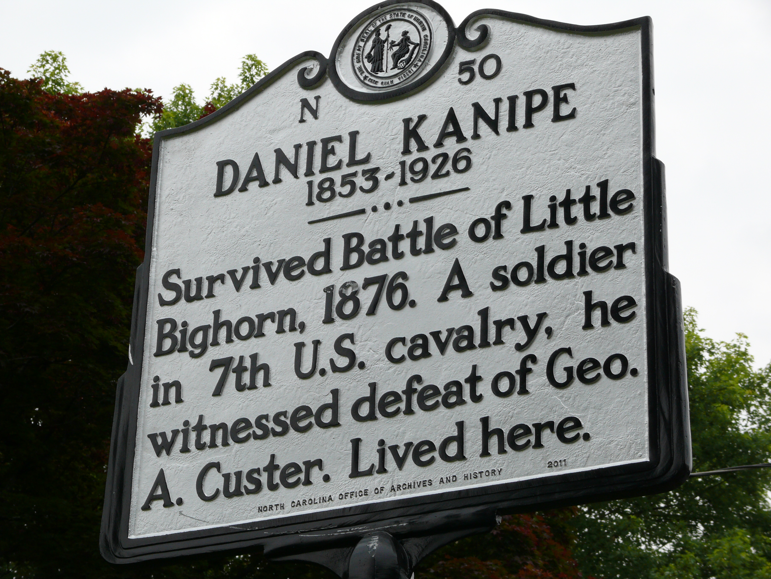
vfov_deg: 12.9
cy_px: 290
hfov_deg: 17.1
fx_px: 2561
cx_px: 386
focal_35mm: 115
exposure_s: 1/500
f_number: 6.3
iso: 100
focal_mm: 24.4
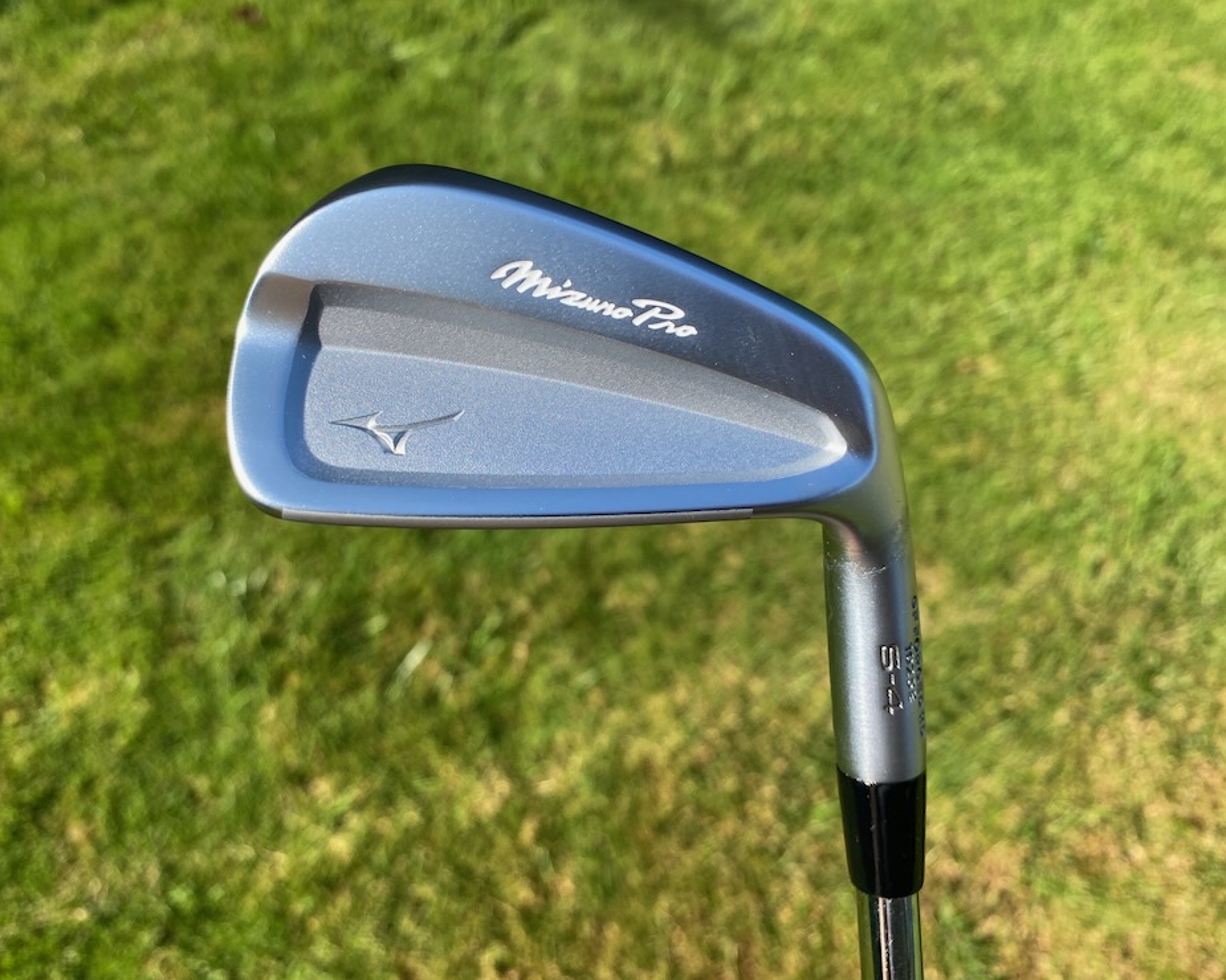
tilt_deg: -51.8
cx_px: 586
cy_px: 479
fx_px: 980
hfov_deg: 64.0
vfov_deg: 53.2
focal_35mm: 27
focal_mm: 4.25
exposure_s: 1/1157
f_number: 1.8
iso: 32
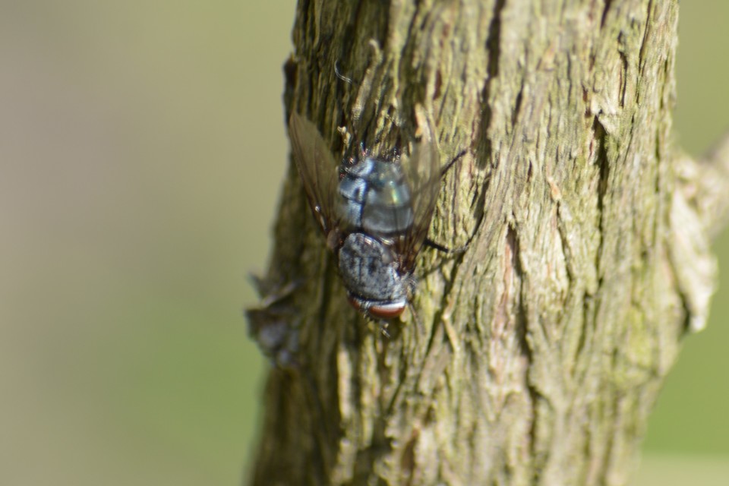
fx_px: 9112
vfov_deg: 3.1
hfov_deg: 4.6
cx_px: 364
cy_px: 243
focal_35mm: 450
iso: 140
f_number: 8
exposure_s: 1/125
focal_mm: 300
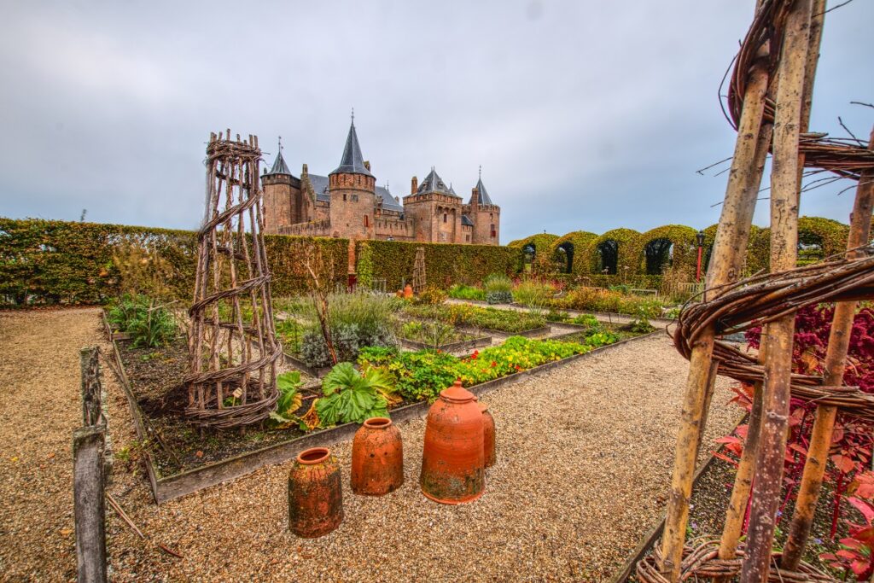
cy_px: 292
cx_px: 437
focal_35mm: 15
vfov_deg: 77.3
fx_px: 364
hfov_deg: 100.4
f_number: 11
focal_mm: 10
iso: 100
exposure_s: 1/1.67
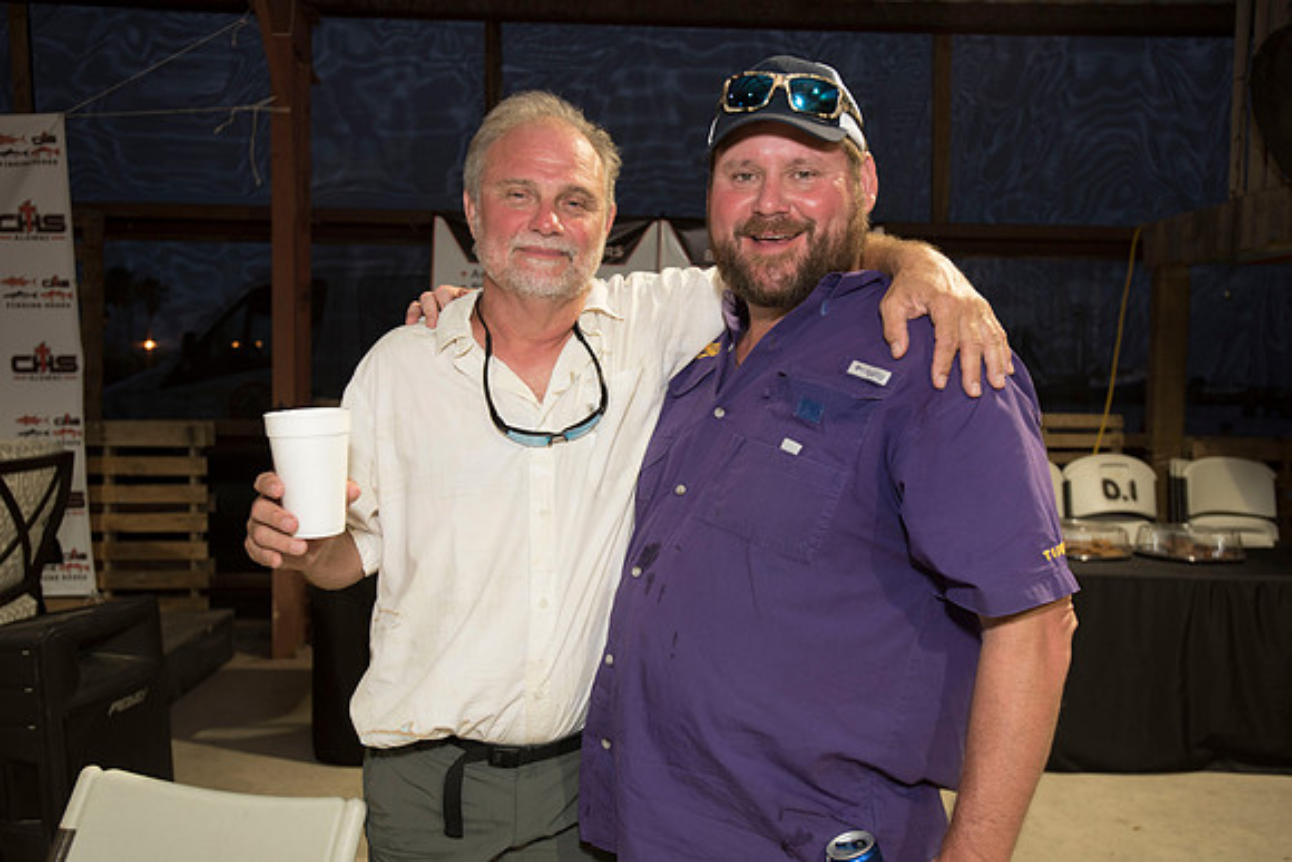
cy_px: 431
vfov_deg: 43.6
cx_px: 646
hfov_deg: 61.9
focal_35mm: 30
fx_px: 1077
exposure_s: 1/50
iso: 250
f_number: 4
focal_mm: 30
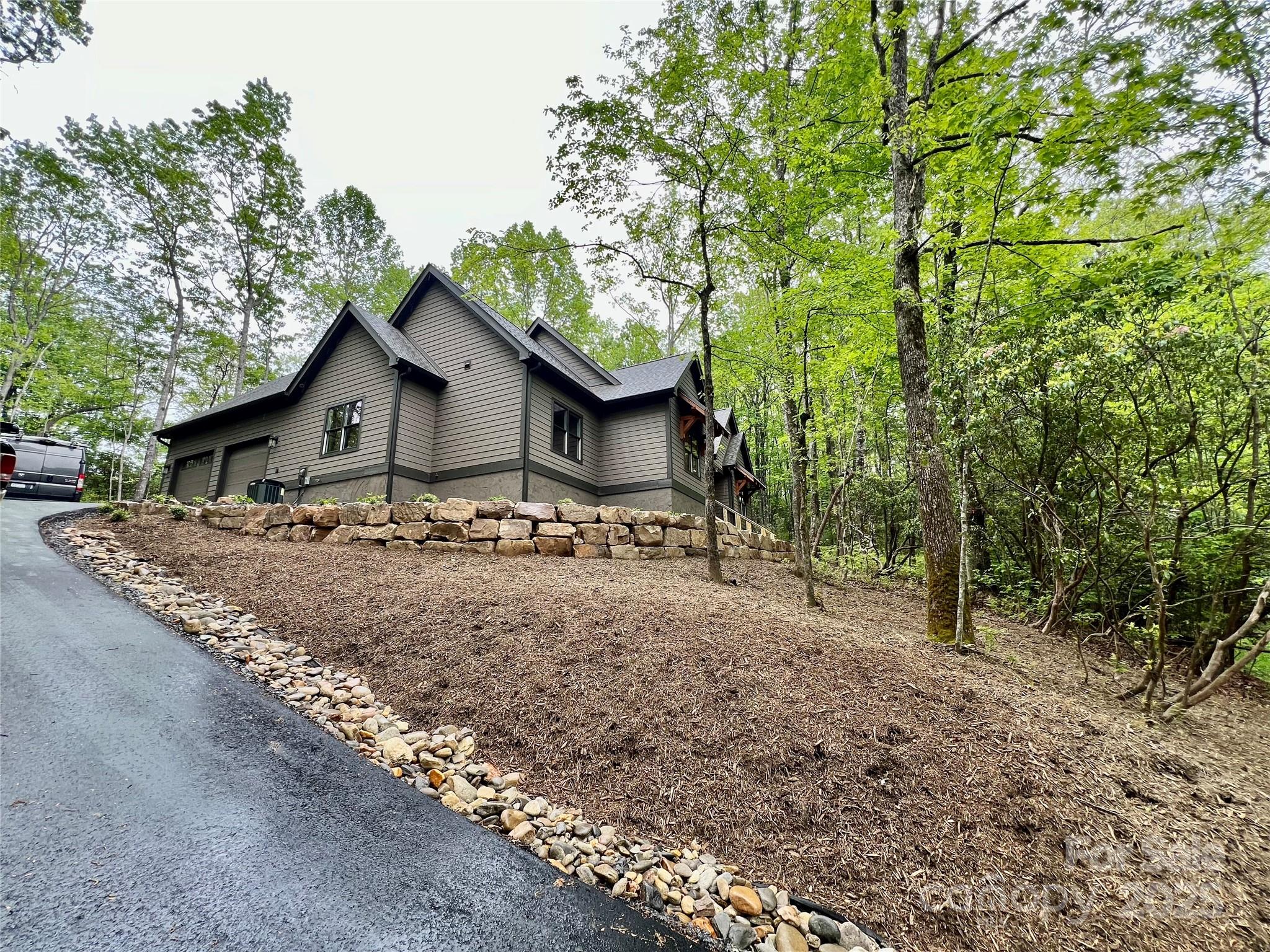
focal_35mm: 13
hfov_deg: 106.2
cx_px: 635
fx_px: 477
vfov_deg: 89.9
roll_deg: +1.2
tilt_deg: +12.9
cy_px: 476
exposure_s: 1/119
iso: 32
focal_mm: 1.57
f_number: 1.8
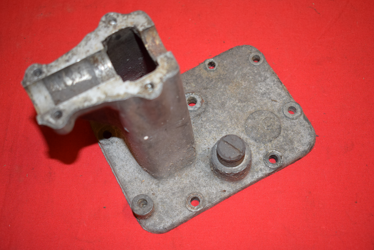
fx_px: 499
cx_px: 187
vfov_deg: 28.1
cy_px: 125
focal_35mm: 48
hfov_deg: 41.1
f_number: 5
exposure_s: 1/100
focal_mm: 32
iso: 640
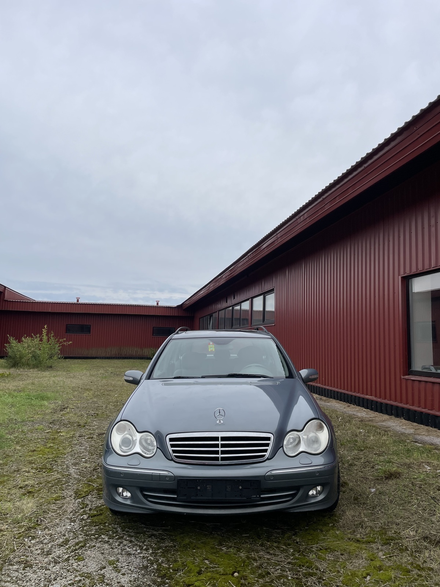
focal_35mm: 26
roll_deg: -1.7
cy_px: 294
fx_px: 441
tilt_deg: +7.0
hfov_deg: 53.1
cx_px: 220
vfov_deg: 67.3
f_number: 1.6
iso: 32
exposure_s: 1/2451
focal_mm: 4.2
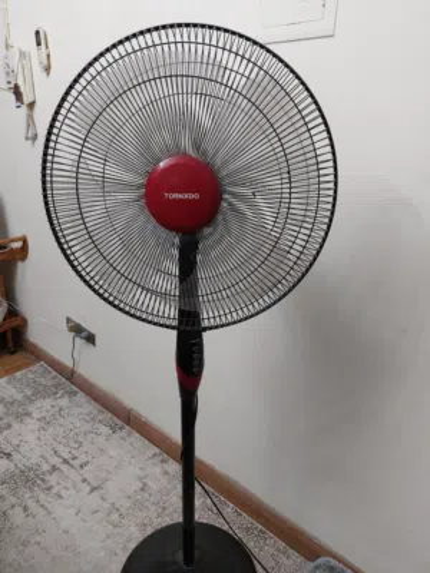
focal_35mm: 25
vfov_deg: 69.4
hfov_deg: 54.9
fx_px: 414
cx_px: 215
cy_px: 286
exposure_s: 1/50
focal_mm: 5.23
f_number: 1.8
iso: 200
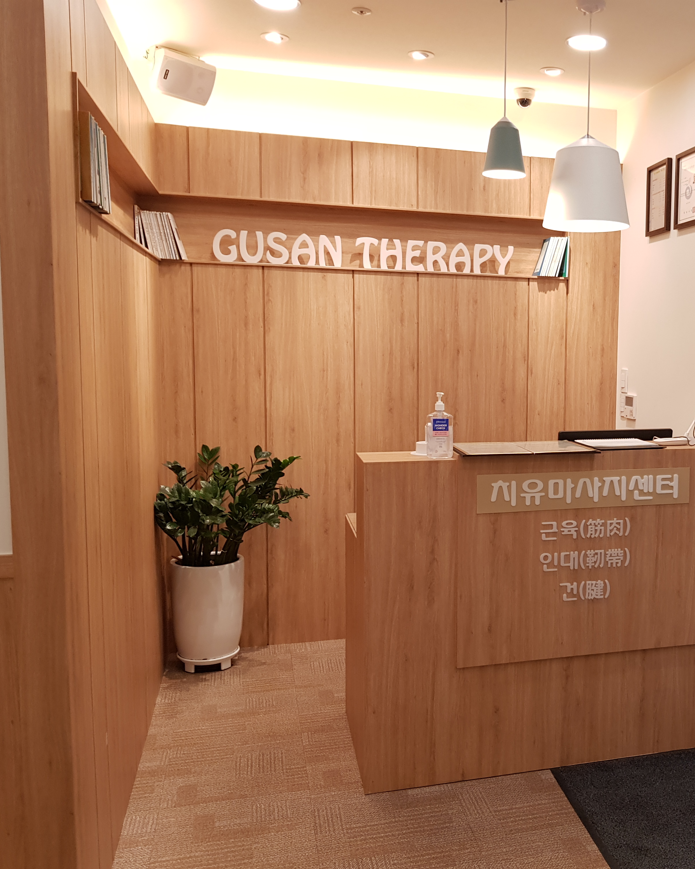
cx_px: 566
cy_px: 436
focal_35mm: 34
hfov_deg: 41.3
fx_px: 874
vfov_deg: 52.8
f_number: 1.7
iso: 80
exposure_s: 1/60
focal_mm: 4.2
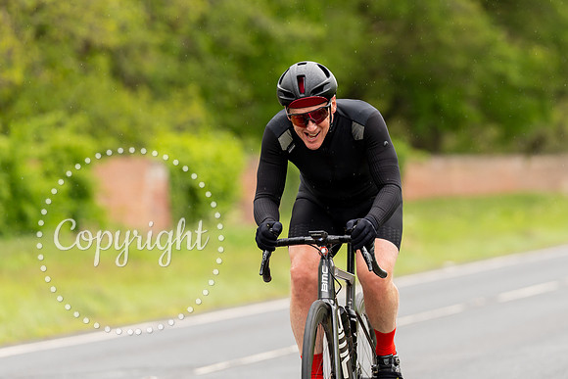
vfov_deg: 5.3
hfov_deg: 8.0
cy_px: 139
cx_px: 316
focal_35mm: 259
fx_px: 4083
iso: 400
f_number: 3.5
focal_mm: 200
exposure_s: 1/1000
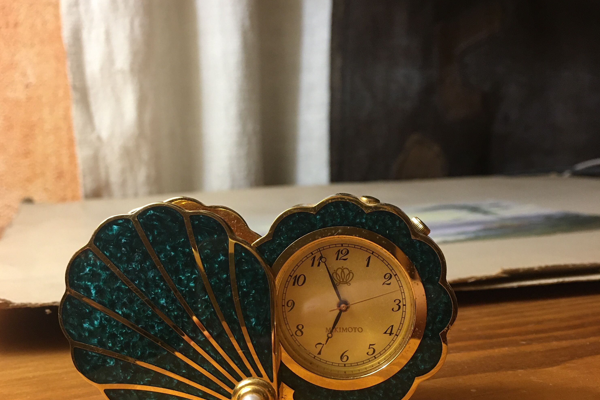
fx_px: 683
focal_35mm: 41
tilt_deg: -6.4
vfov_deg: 32.6
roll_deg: +1.9
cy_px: 219
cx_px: 296
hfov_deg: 47.4
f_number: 2.2
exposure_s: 1/17
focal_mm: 4.15
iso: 80
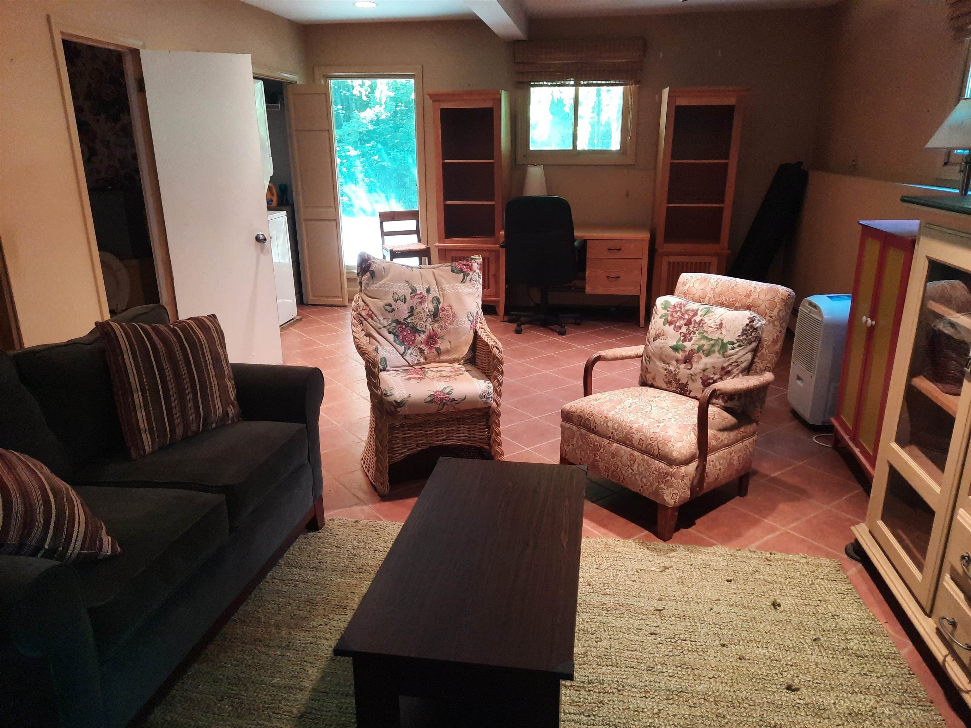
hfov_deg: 69.4
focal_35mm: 25
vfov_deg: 54.9
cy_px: 364
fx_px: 701
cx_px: 486
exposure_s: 1/60
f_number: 2
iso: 400
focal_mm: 4.6
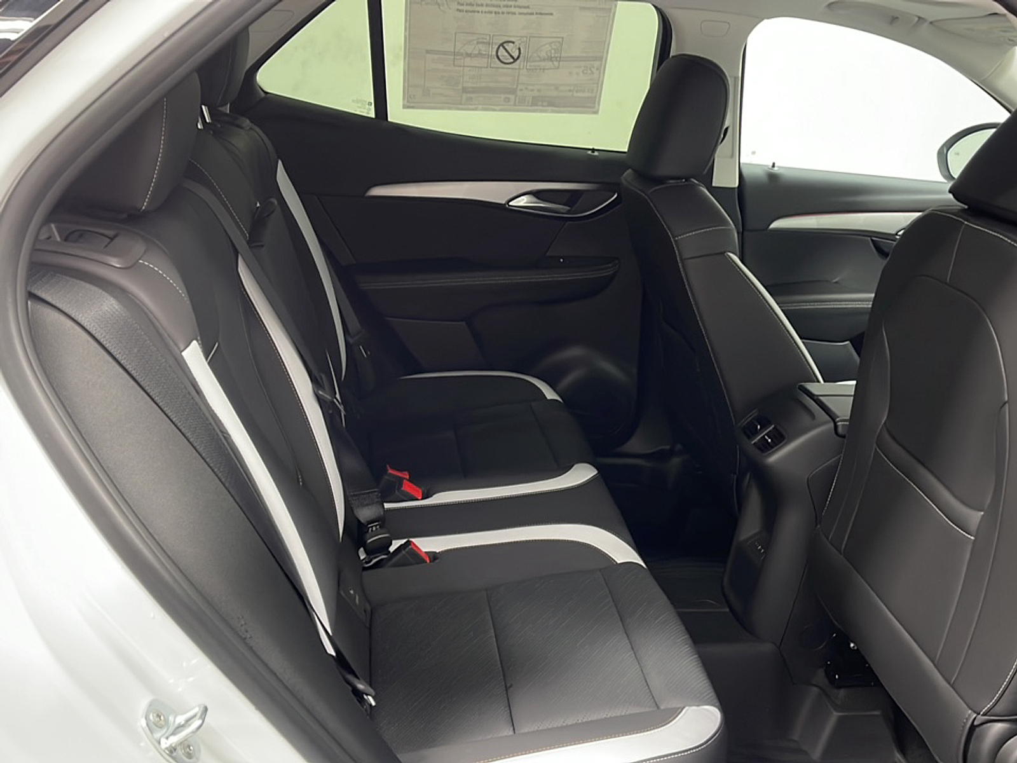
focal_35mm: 28
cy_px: 382
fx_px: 823
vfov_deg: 49.7
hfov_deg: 63.4
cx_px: 508
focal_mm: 5.1
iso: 200
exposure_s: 1/40
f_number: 1.6
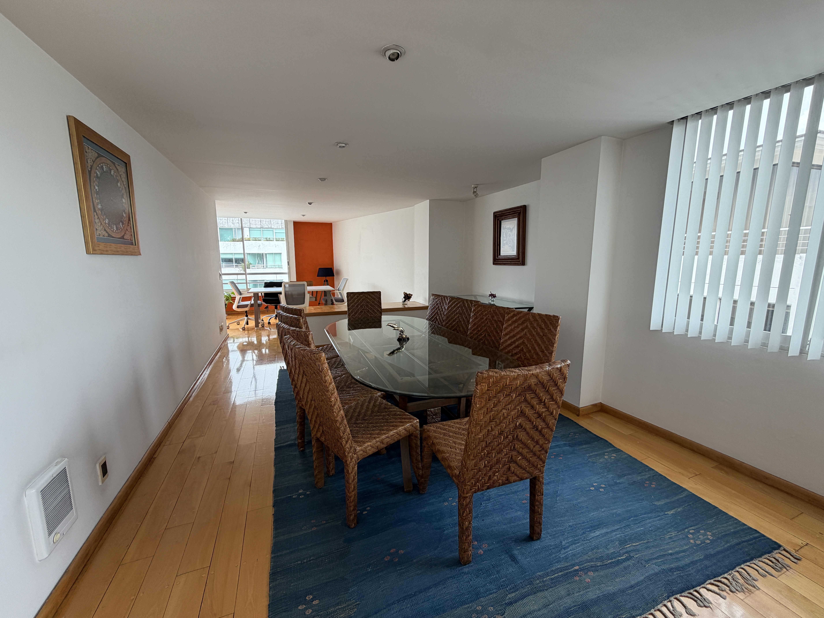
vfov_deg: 85.7
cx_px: 412
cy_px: 309
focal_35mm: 14
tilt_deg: -8.0
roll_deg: +0.6
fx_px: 333
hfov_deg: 102.1
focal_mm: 2.22
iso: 64
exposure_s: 1/121
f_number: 2.2
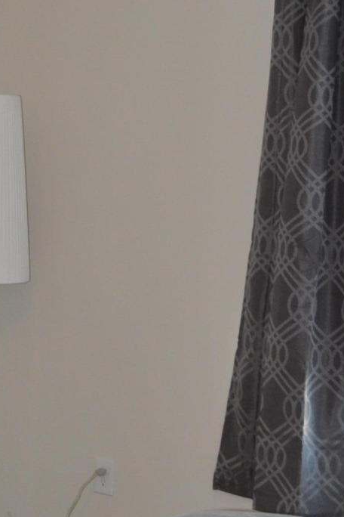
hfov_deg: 11.7
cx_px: -86
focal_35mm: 114
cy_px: 211
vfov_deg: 17.9
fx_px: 1634
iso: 900
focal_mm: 26
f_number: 4.2
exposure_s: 1/60
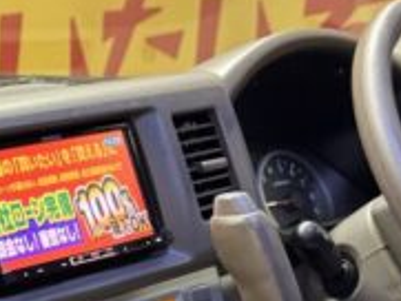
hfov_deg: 18.1
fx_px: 1229
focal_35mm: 106
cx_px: -2
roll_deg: +1.4
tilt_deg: -18.0
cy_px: 365
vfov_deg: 13.6
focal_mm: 6.76
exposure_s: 1/50
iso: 250
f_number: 1.78
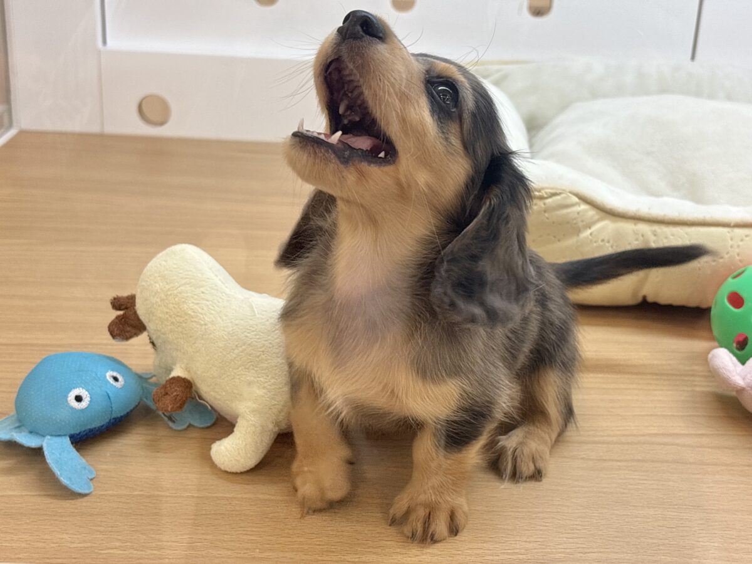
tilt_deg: -22.2
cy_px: 282
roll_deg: -3.4
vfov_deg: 28.0
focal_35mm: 52
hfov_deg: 36.8
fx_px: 1130
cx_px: 376
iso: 40
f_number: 1.6
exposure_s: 1/50
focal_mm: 5.96
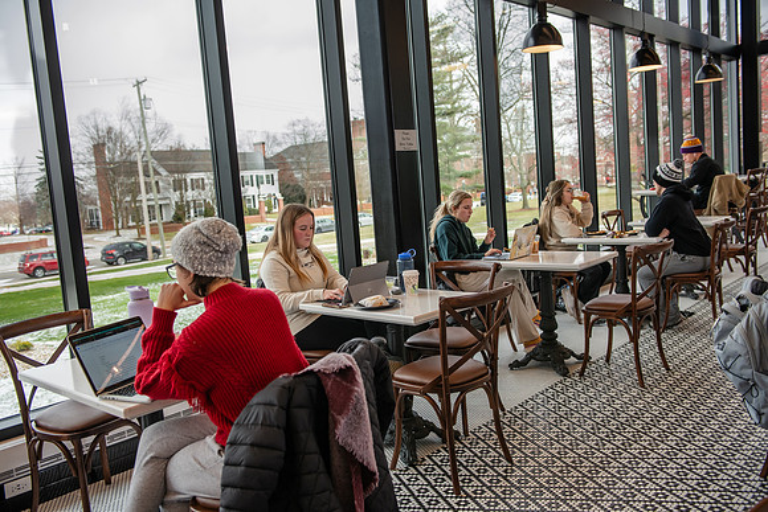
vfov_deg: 41.1
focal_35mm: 32
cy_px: 256
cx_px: 384
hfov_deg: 58.7
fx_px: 683
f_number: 3.5
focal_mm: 32
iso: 400
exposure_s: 1/200
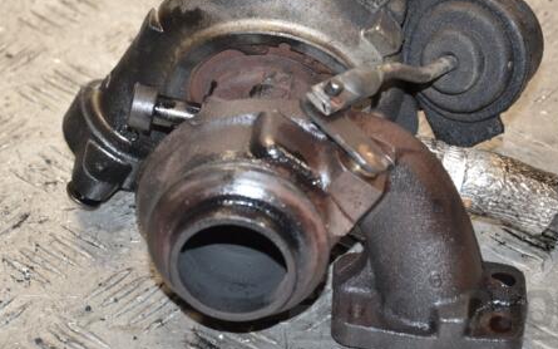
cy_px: 142
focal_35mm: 155
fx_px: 2352
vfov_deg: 8.5
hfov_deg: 13.5
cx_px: 266
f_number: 6.3
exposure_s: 1/200
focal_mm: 75
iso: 800
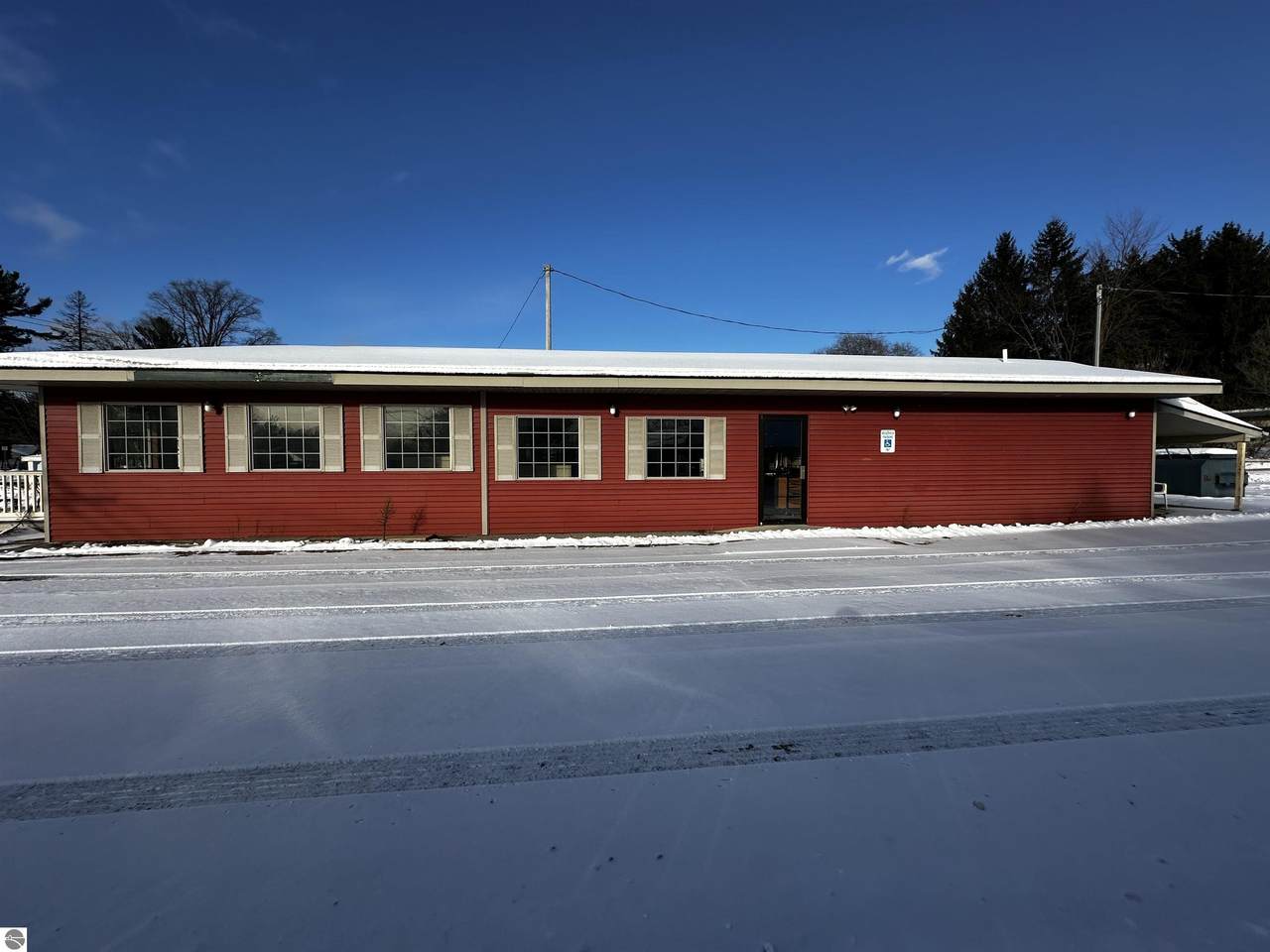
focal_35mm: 14
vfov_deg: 85.7
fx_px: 514
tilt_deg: -1.4
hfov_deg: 102.1
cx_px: 635
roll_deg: +0.3
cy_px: 476
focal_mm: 2.22
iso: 50
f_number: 2.2
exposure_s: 1/2506
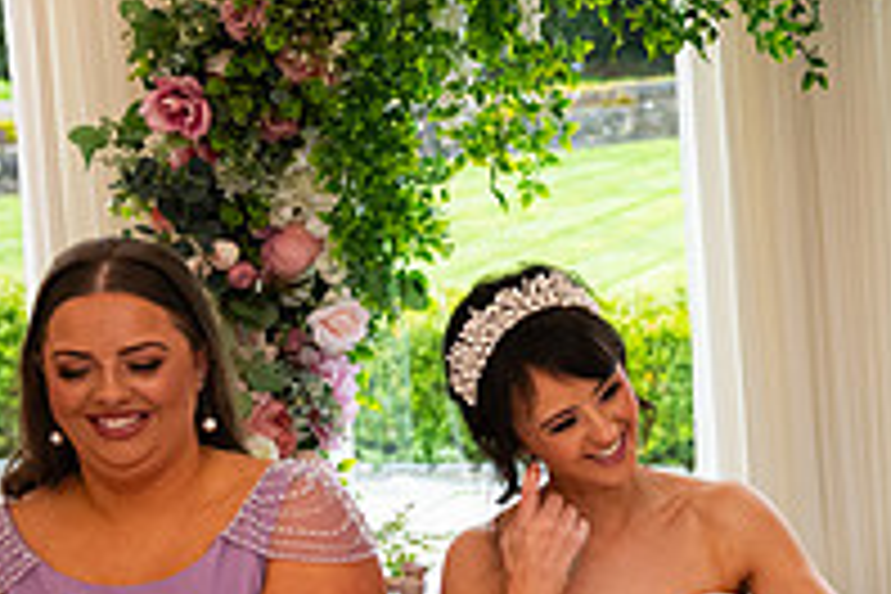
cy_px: 358
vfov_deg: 11.7
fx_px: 2896
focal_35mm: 117
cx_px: 1143
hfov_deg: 16.6
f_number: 3.5
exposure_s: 1/160
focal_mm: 40
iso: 1000
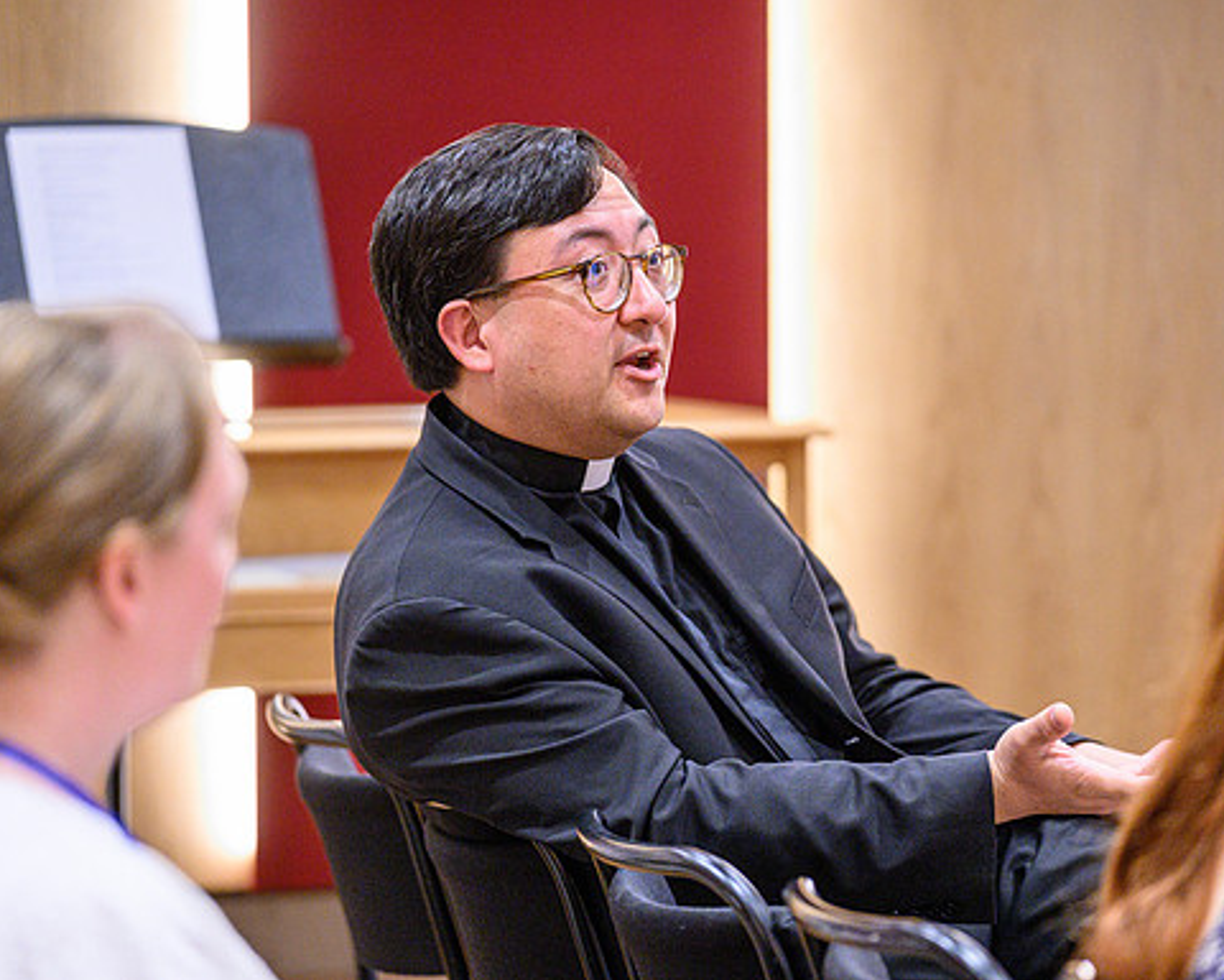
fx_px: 5724
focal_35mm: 158
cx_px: 717
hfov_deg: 12.2
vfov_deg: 9.8
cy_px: 491
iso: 5600
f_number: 2.8
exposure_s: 1/125
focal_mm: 135
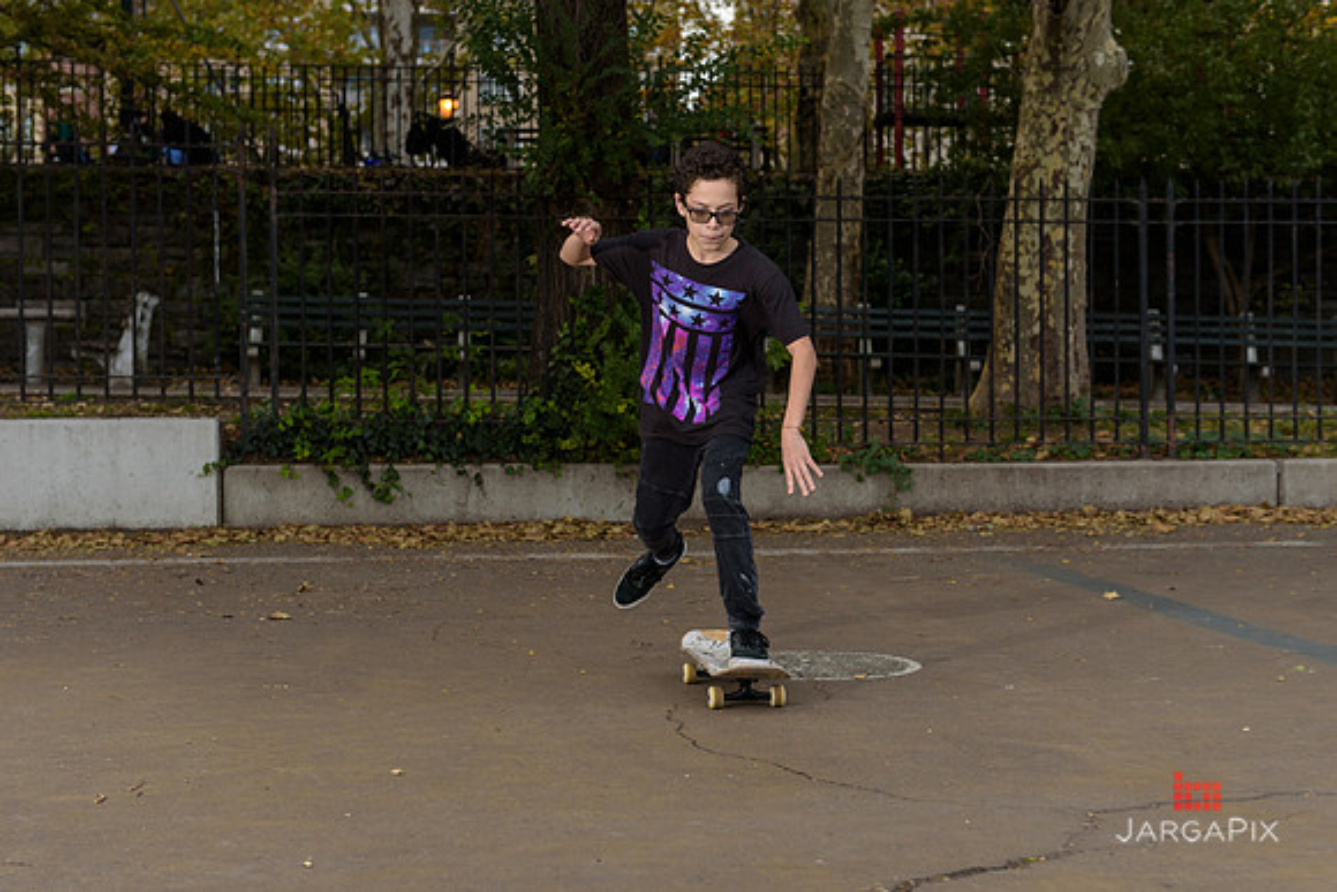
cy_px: 446
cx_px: 668
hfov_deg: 34.5
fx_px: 2154
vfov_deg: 23.4
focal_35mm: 58
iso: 200
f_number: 4
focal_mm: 58
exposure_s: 1/250
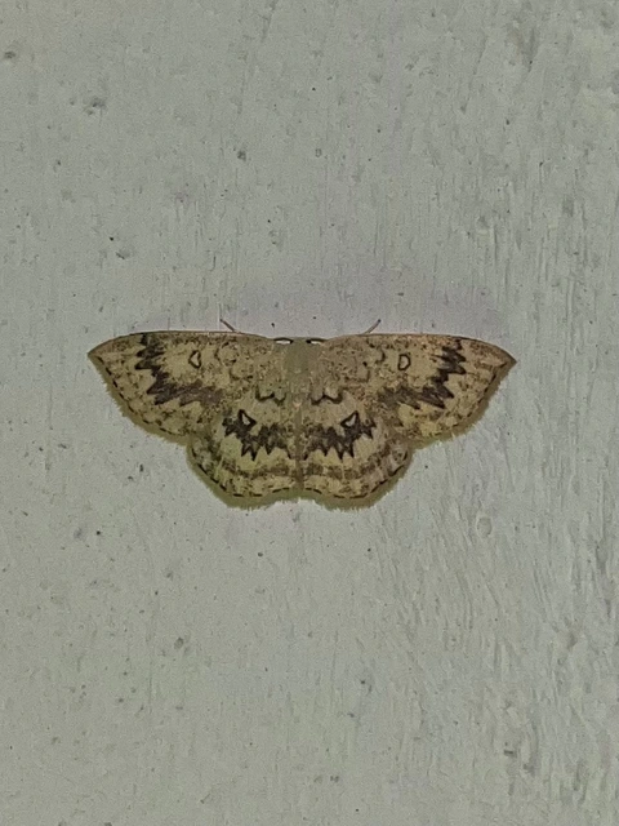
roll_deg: +2.8
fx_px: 620
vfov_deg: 67.3
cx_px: 310
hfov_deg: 53.1
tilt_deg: +6.2
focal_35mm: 26
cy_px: 413
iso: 32
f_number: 1.6
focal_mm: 5.1
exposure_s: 1/82
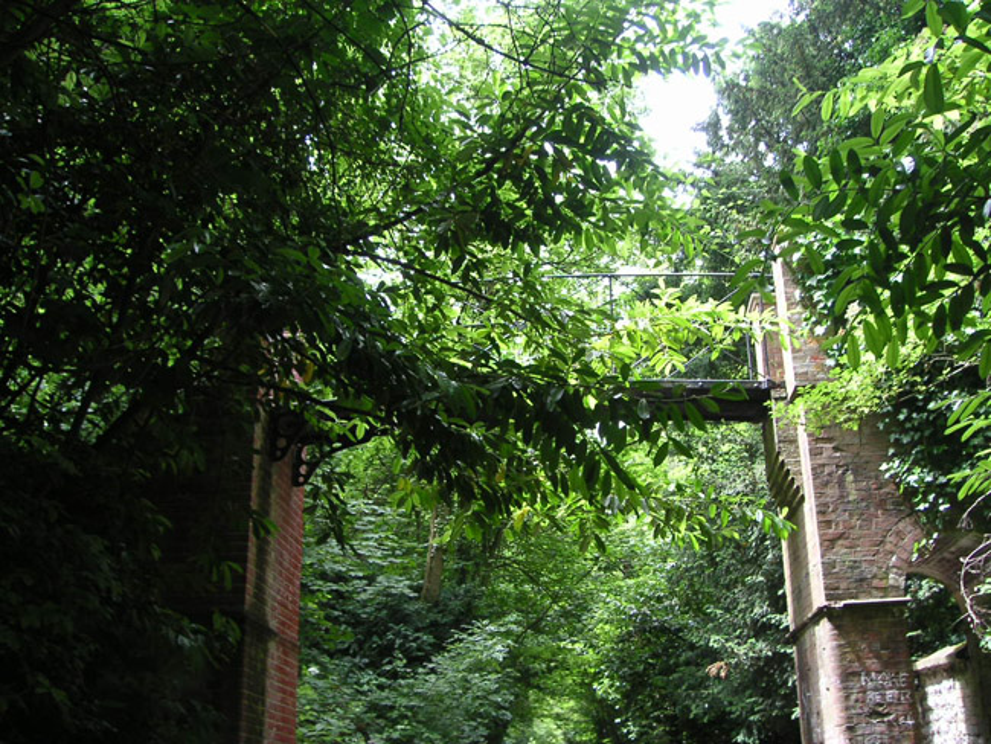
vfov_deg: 37.7
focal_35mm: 38
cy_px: 372
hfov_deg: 49.0
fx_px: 1088
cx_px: 496
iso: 50
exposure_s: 1/60
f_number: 2.8
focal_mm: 6
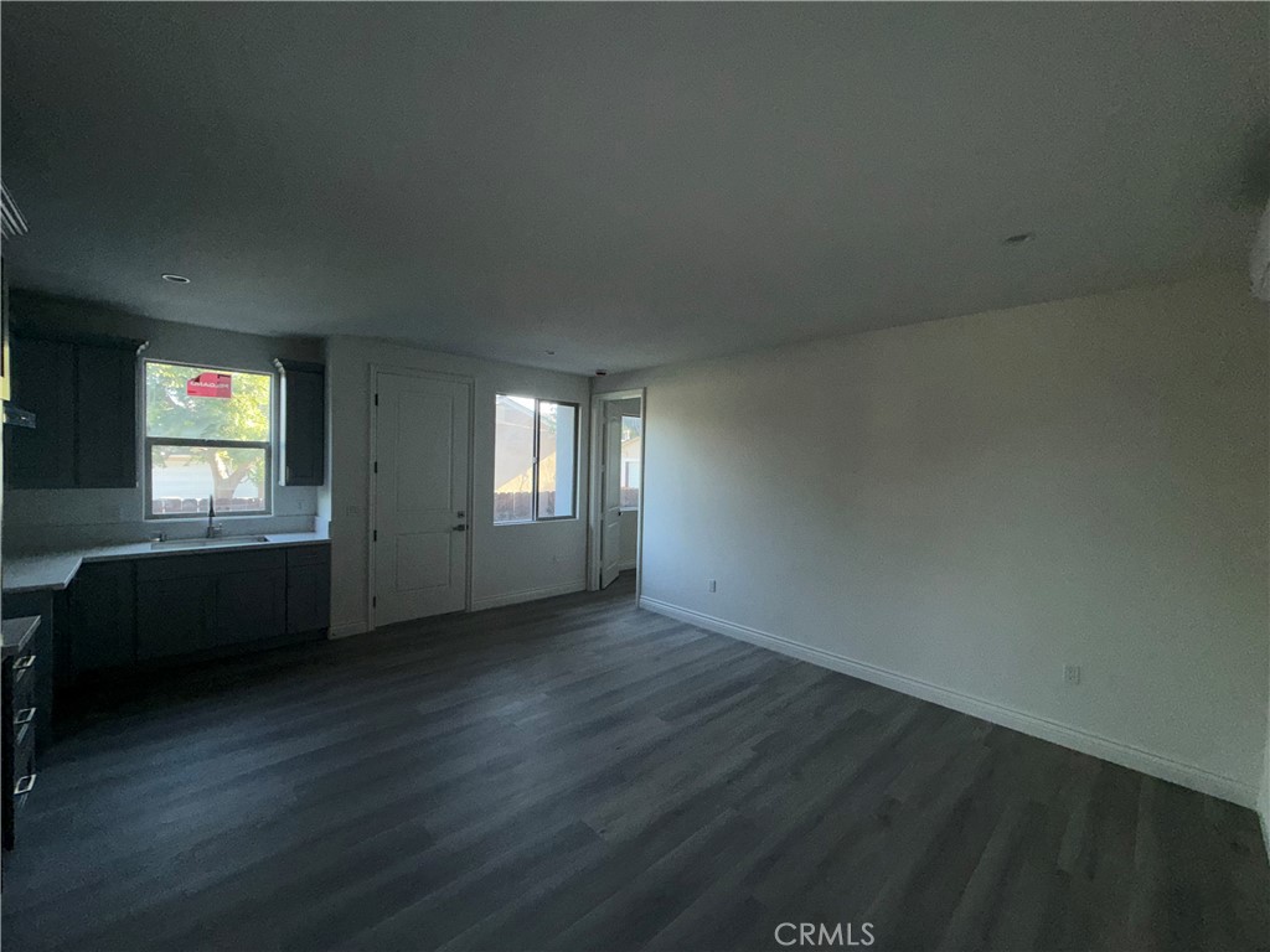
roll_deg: -1.1
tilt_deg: -2.9
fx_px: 514
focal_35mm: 14
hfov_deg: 102.1
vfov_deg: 85.7
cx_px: 635
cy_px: 476
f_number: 2.2
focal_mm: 2.22
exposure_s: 1/78
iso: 80
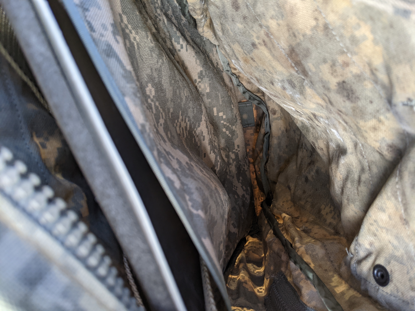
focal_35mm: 27
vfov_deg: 51.4
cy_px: 156
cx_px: 208
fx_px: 324
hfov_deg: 65.3
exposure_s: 1/89.9
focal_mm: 4.44
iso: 61
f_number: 1.8
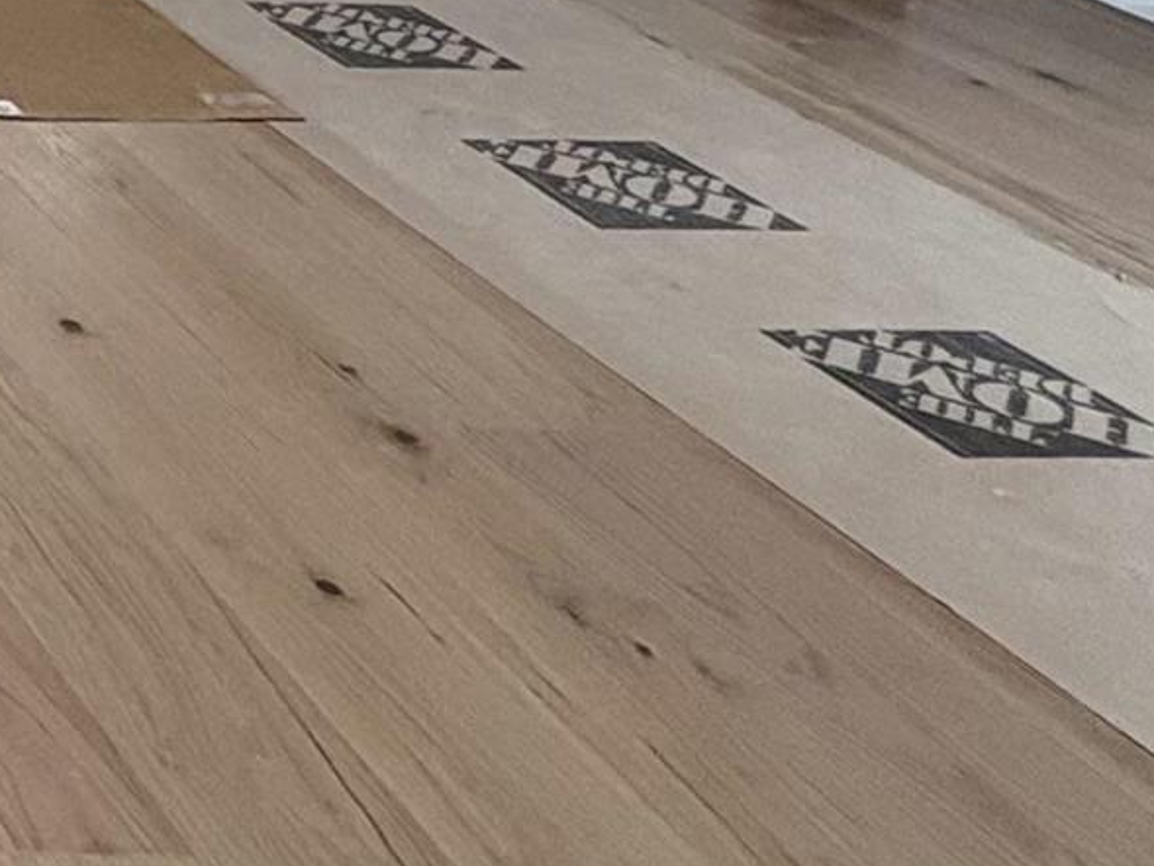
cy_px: -523
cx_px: -1029
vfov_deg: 17.6
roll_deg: +0.3
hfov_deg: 19.0
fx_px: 2434
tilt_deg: -5.0
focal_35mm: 73
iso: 80
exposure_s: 1/120
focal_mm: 2.22
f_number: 2.2
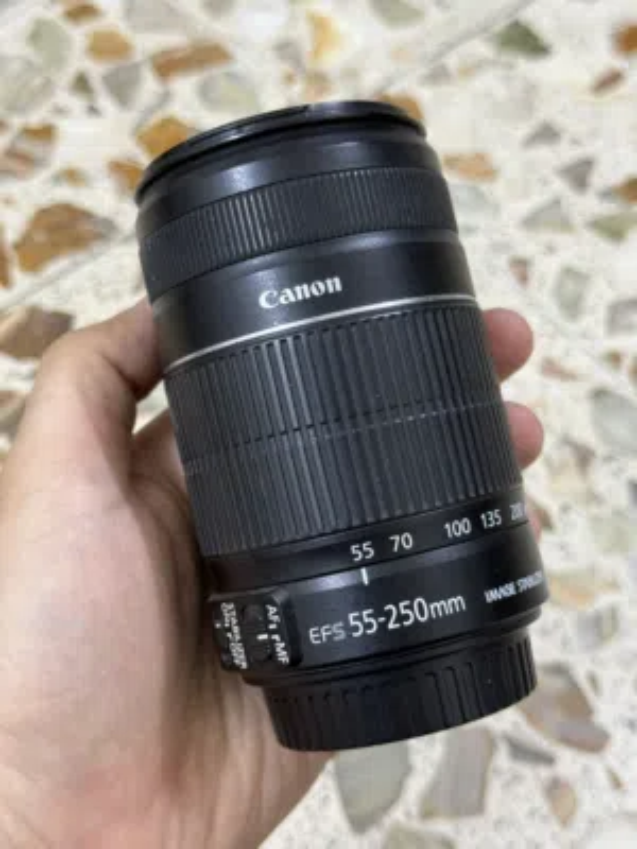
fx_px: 1178
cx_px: 318
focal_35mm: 48
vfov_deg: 39.7
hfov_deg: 30.3
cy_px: 424
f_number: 1.78
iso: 160
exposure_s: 1/50
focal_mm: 6.76
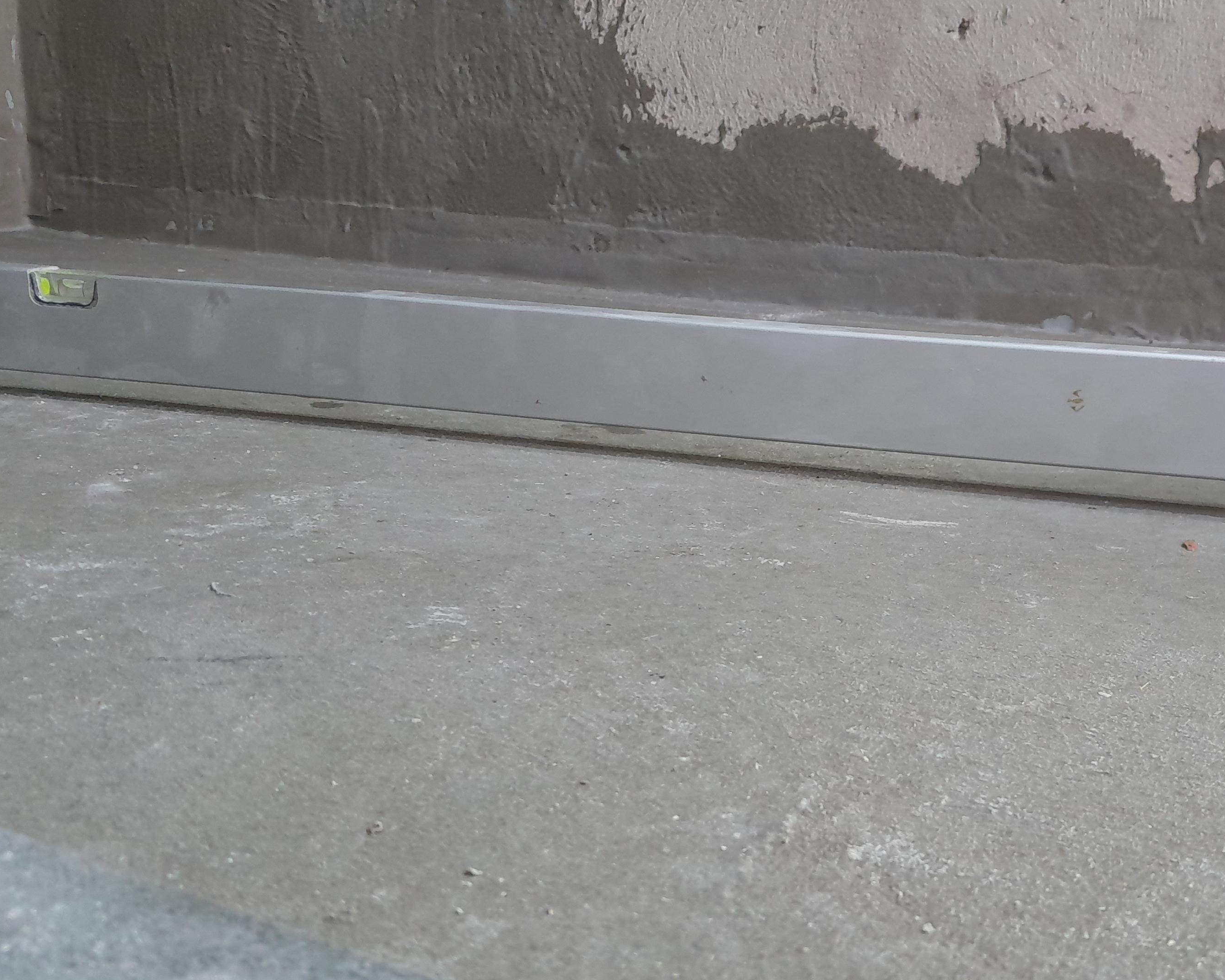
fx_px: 1414
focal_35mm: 39
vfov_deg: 38.2
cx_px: 752
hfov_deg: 46.5
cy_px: 496
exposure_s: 1/50
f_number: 1.8
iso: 200
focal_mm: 4
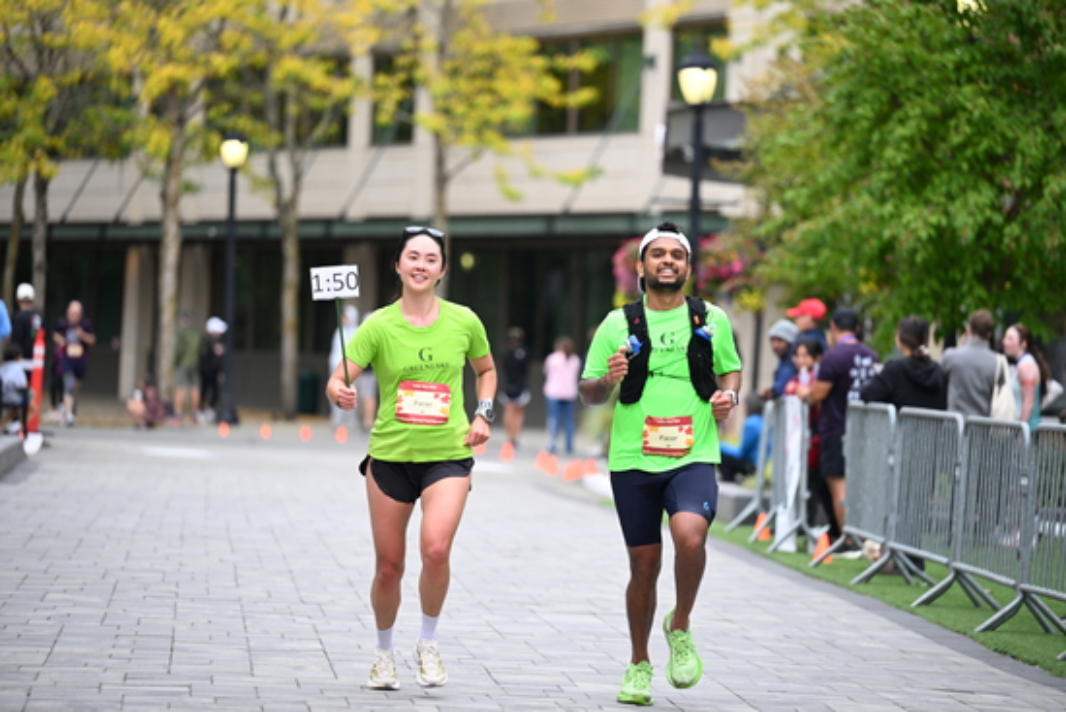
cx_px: 533
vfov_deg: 8.3
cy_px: 356
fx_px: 4887
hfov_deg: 12.4
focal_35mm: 165
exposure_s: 1/2000
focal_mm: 165
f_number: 2.8
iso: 800
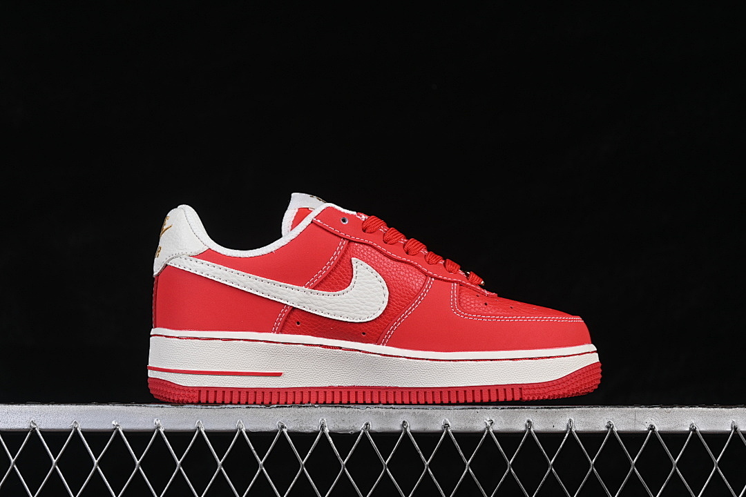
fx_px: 1554
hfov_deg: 27.0
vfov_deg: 18.2
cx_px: 373
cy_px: 248
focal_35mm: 75
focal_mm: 50
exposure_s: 1/80
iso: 160
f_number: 8
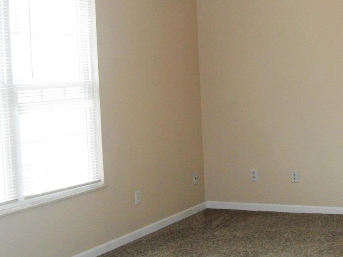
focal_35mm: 65
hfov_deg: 29.8
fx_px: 644
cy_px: 60
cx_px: 202
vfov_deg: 22.3
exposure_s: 1/45
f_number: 2.8
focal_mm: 6.3
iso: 100
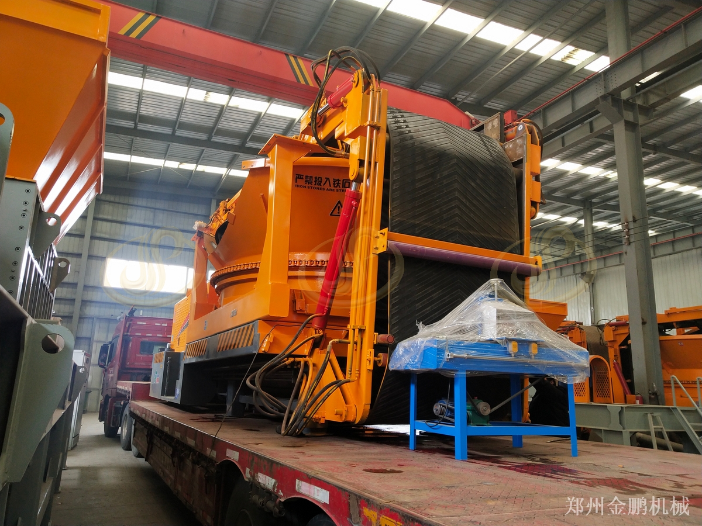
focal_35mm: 30
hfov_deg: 60.0
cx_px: 351
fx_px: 608
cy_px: 263
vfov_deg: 46.8
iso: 199
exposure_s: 1/50
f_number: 1.8
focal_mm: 3.95
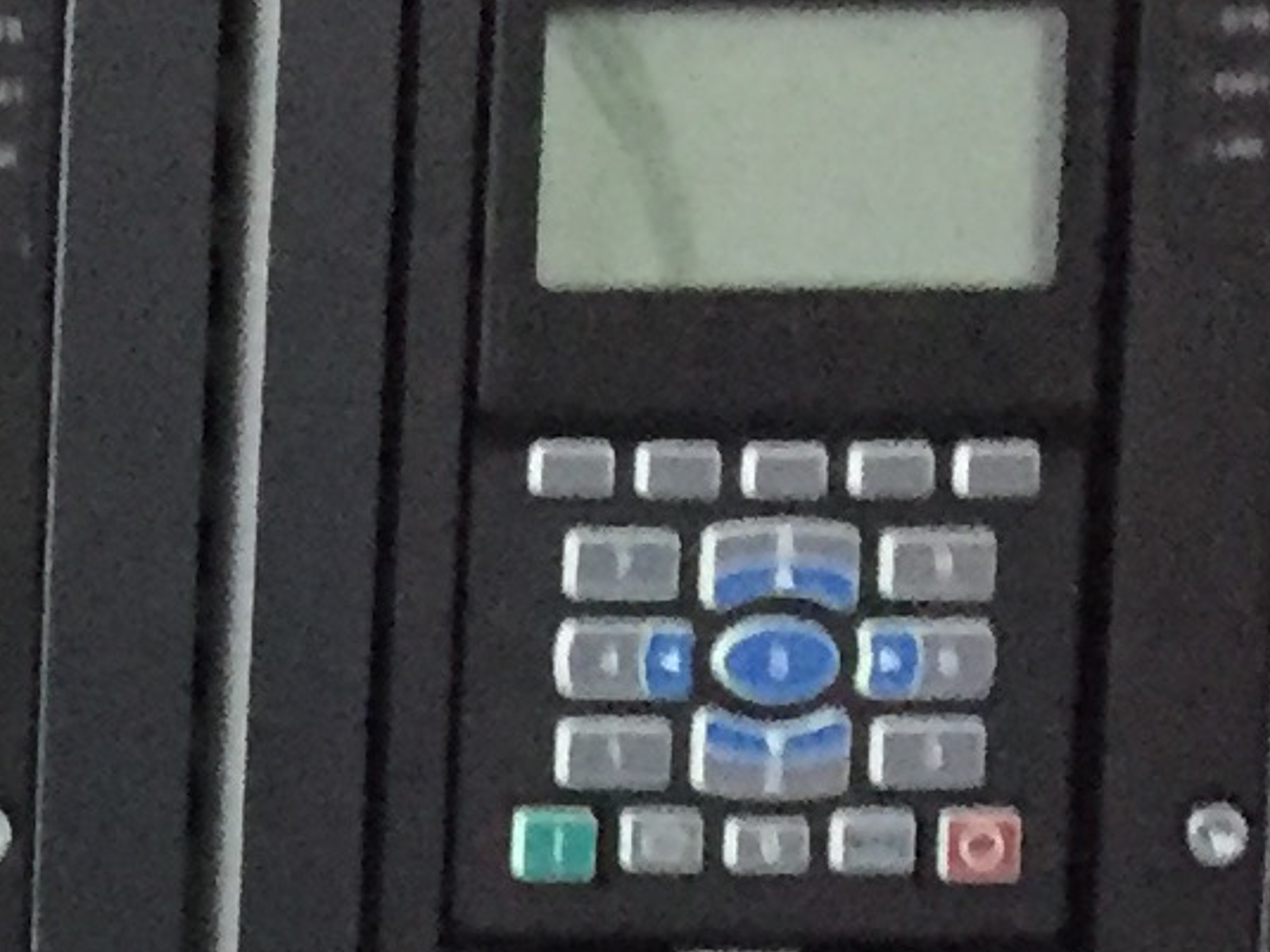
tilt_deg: -5.3
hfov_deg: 9.5
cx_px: -2106
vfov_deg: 8.2
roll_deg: -2.3
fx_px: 6492
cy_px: 1422
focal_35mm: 177
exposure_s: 1/17
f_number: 2.2
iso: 250
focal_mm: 4.15
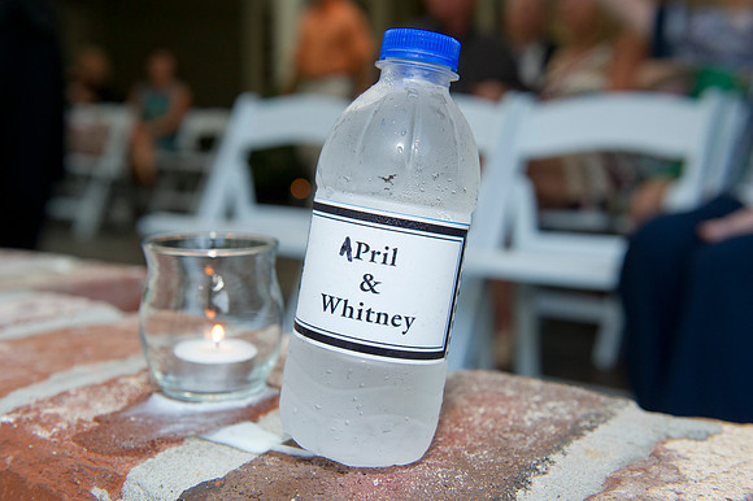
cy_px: 250
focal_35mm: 44
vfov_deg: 30.5
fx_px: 920
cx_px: 376
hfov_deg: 44.5
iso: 800
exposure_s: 1/200
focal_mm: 44
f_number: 5.6
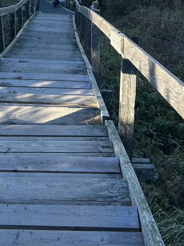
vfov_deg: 26.6
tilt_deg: -21.8
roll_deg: -1.2
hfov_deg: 22.1
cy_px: -45
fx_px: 461
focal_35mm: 65
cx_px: 23
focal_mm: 5.7
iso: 50
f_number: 1.5
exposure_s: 1/1698
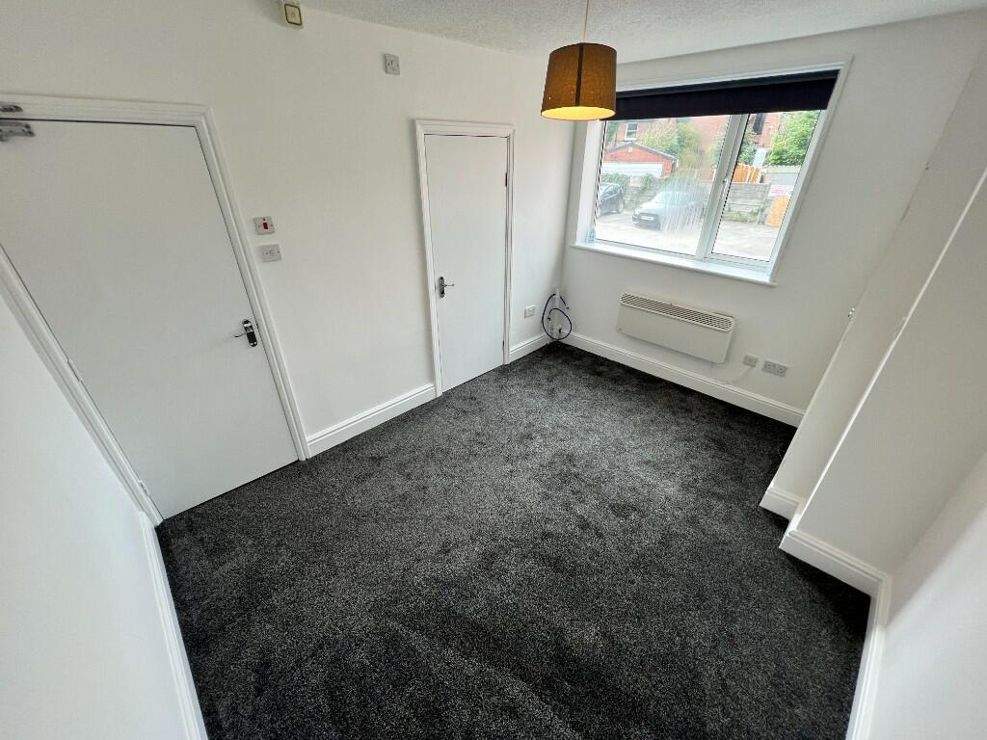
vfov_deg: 89.9
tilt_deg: -28.9
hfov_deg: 106.2
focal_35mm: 13
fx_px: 371
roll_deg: -0.5
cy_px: 370
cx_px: 494
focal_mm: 1.57
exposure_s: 1/100
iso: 64
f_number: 1.8
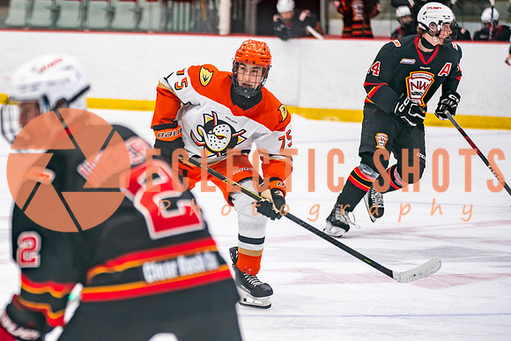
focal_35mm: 220
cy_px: 157
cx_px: 160
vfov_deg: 6.2
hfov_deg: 9.3
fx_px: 3128
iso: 800
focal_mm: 135
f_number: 2.8
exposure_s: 1/640
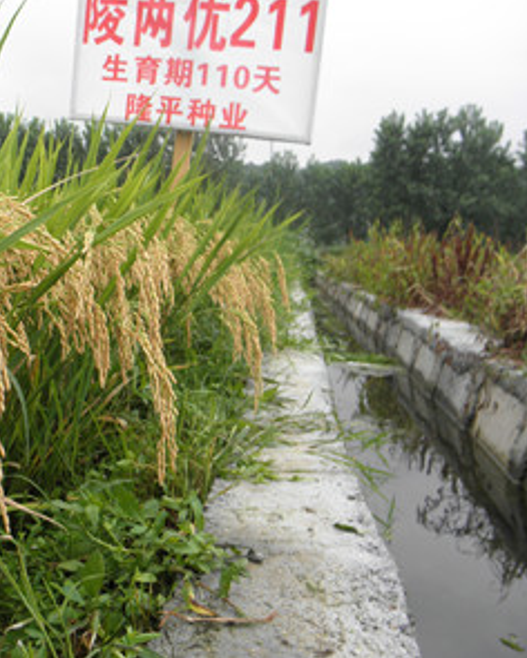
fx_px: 721
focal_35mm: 37
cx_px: 85
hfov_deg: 38.2
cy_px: 326
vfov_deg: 49.1
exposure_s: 1/200
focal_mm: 5
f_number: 3.5
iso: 100
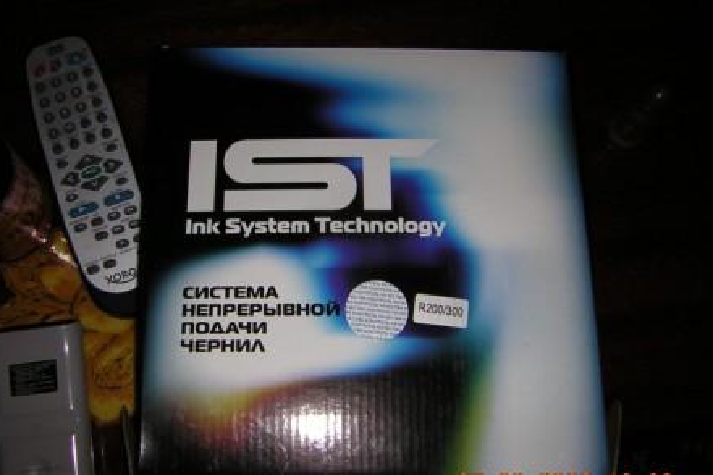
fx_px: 753
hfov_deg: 50.7
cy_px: 268
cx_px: 352
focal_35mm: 38
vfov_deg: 35.0
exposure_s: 1/60.1
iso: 50
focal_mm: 4.7
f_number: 5.2
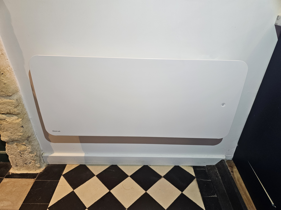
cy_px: 105
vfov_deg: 58.9
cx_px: 140
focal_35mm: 23
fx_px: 187
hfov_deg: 73.9
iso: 320
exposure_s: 1/100
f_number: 1.7
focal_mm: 6.3
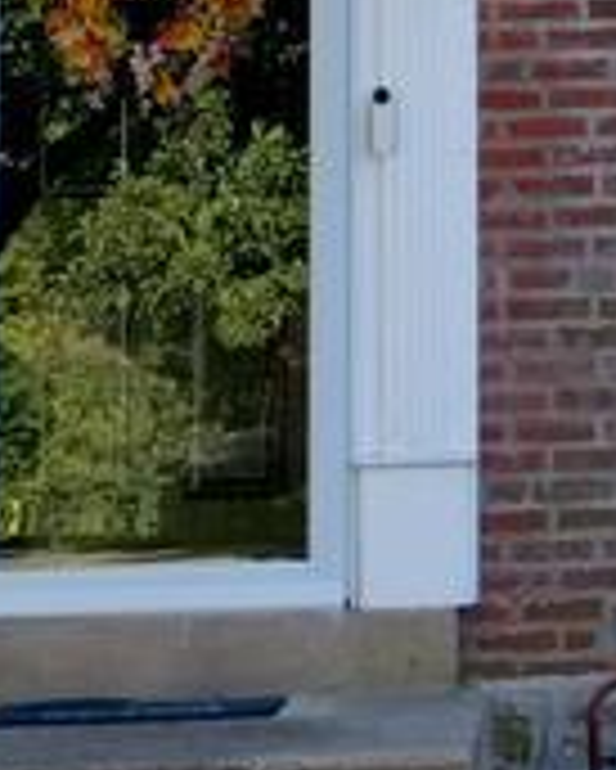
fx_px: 3734
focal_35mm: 164
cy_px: -101
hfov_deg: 9.1
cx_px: 1021
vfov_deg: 11.6
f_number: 1.8
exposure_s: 1/167
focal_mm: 4.27
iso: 100
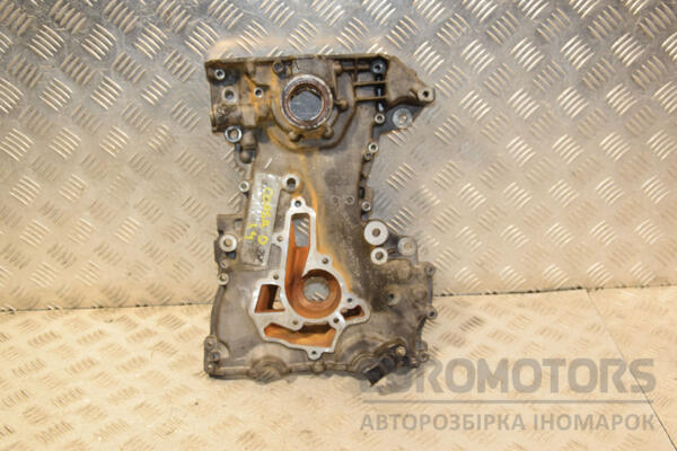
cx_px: 338
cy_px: 226
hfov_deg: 43.6
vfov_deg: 29.9
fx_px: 846
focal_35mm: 45
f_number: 6.3
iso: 800
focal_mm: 30
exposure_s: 1/200
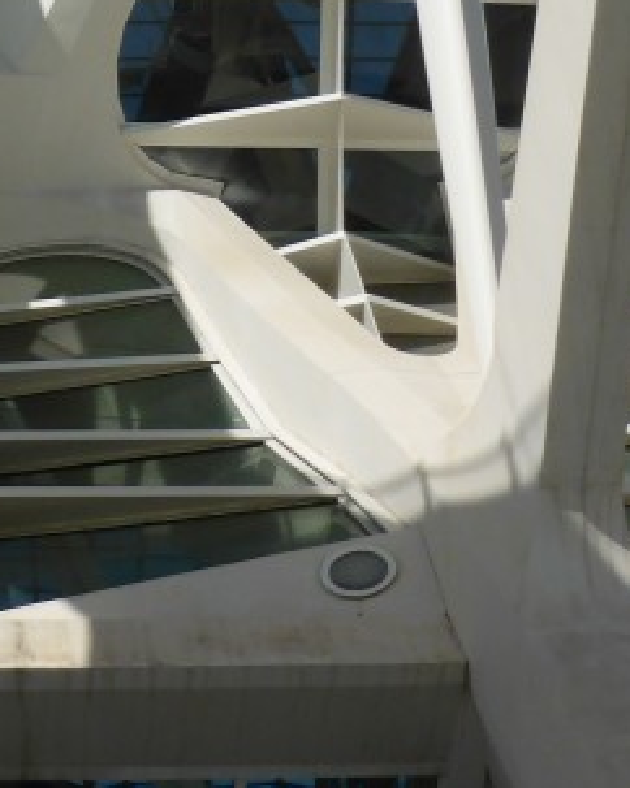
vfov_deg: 21.8
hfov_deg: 17.6
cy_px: 87
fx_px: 2006
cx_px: 83
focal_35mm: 86
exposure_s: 1/1600
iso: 100
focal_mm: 4.3
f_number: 3.5
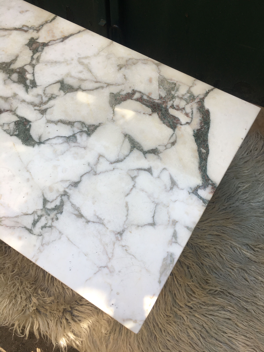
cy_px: 176
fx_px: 295
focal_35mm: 29
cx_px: 132
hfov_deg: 48.2
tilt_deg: -63.3
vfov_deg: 61.7
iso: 25
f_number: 2.2
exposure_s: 1/172
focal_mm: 4.15
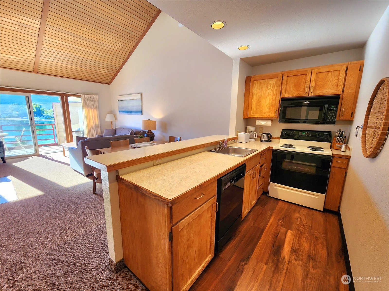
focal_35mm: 13
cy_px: 146
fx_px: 146
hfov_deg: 106.2
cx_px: 194
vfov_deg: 89.9
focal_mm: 2.2
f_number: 2.2
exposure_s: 1/60.2
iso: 64
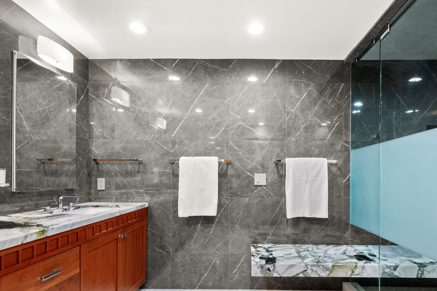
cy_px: 174
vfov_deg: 63.9
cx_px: 245
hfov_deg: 86.6
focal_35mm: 19
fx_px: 230
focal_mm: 14
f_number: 7.1
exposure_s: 1/5
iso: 500
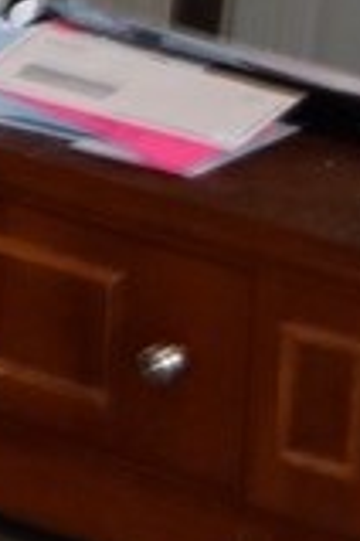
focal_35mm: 349
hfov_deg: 3.8
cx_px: -834
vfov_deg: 5.8
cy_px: -342
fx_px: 5235
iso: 800
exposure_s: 1/60
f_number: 4.5
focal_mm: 34
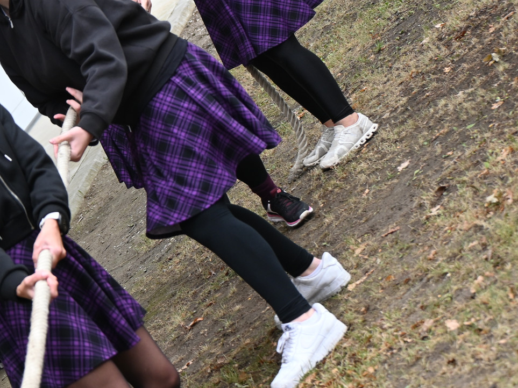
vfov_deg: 8.1
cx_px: 116
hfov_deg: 10.7
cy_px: 120
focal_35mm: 184
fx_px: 2753
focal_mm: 64
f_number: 4.8
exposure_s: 1/250
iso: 400
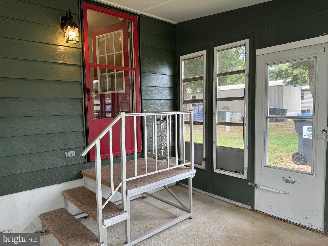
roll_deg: +0.5
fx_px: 227
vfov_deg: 56.8
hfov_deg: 71.6
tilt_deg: -4.2
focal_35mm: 24
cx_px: 164
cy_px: 123
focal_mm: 6.76
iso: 80
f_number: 1.78
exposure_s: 1/120
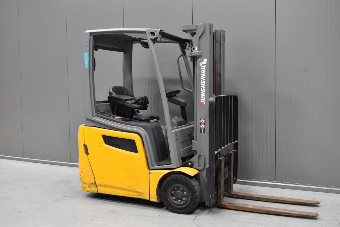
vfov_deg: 36.9
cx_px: 170
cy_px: 114
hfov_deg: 53.1
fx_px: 340
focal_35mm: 36
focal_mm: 24
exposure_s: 1/40
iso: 1600
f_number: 5.6
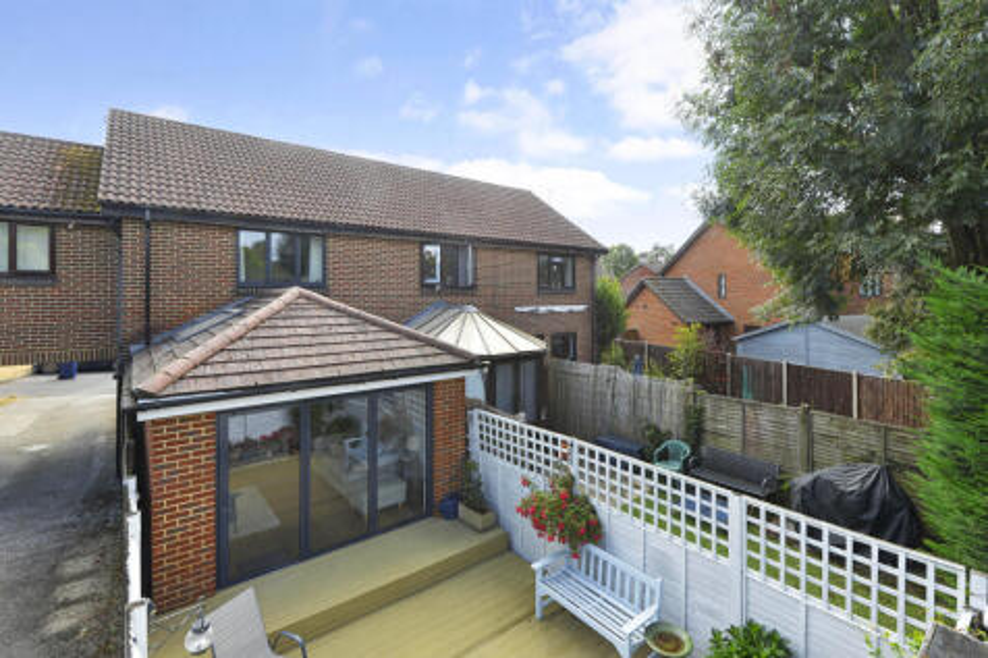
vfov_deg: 73.7
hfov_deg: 96.8
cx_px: 494
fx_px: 439
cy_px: 329
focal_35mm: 16
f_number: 14
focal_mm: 16
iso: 400
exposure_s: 1/50
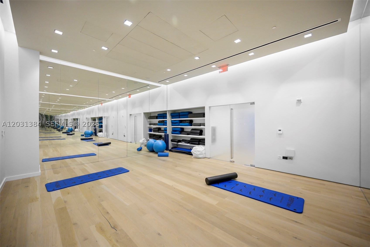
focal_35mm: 14
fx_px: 144
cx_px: 185
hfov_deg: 104.3
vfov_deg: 81.2
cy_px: 124
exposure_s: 1/125
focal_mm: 14
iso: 1100
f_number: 4
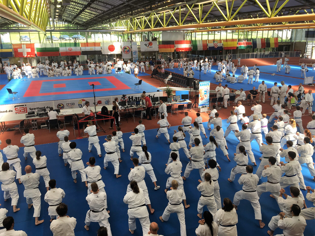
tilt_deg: -15.6
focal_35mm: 29
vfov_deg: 48.2
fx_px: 264
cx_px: 158
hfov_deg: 61.7
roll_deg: +0.5
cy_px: 118
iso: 25
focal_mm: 4.15
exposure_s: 1/108
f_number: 2.2
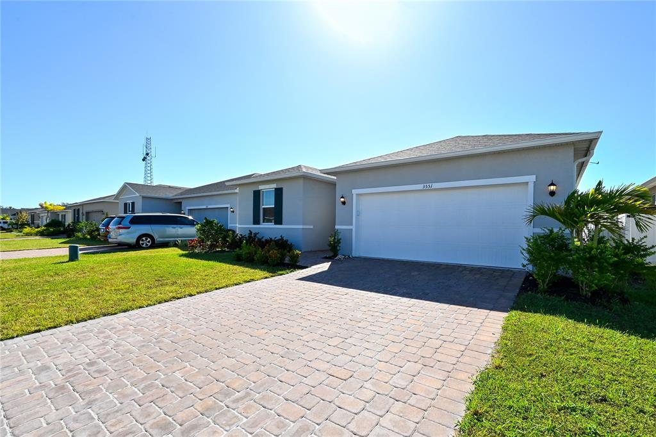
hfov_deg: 100.4
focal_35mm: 15
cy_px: 218
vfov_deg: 77.3
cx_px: 328
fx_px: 273
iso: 250
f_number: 13
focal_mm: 10
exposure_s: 1/200
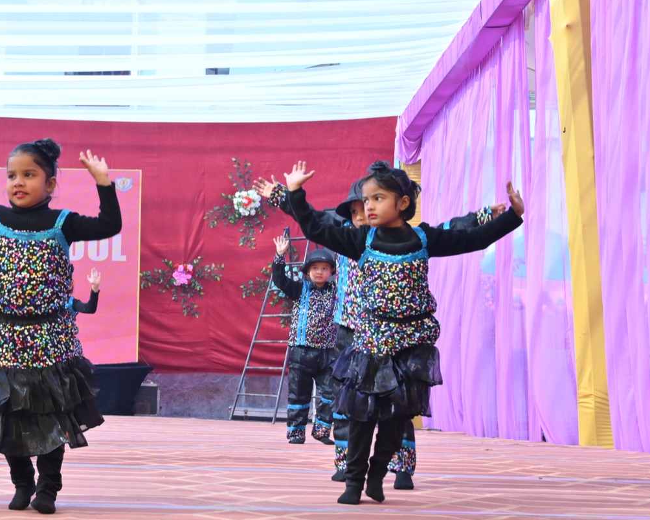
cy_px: 275
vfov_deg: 25.0
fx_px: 1173
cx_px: 110
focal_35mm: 61
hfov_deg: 30.1
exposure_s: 1/200
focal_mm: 34
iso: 125
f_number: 6.3
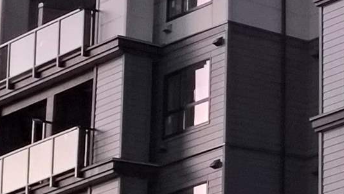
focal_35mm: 144
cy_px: 147
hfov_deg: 11.0
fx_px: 1314
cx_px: 969
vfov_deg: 8.4
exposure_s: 1/40
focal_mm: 5.4
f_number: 1.8
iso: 1600
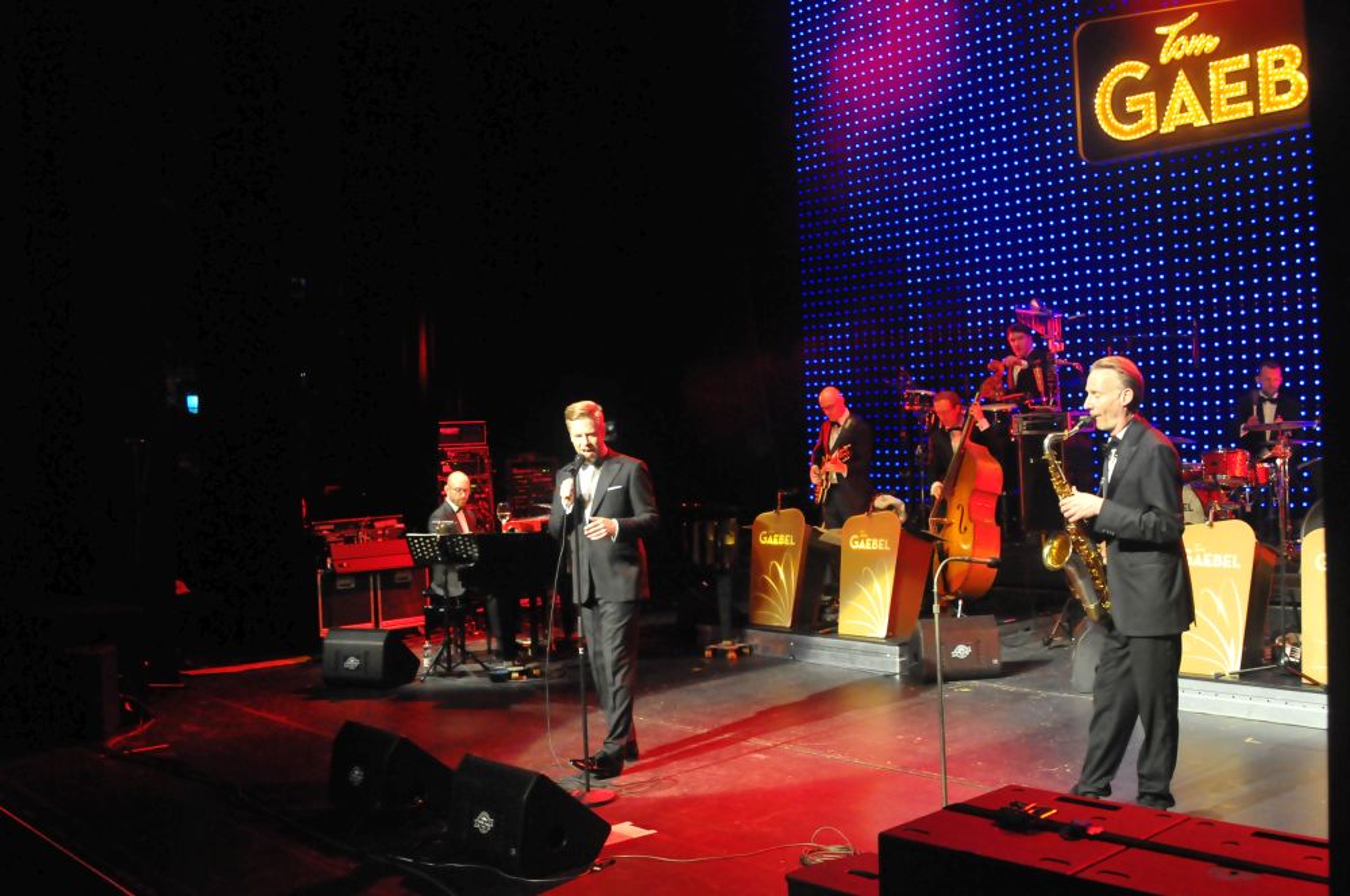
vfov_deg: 36.8
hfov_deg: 53.2
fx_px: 1348
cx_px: 675
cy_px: 448
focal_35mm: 36
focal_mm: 24
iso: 3200
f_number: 3.2
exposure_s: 1/125
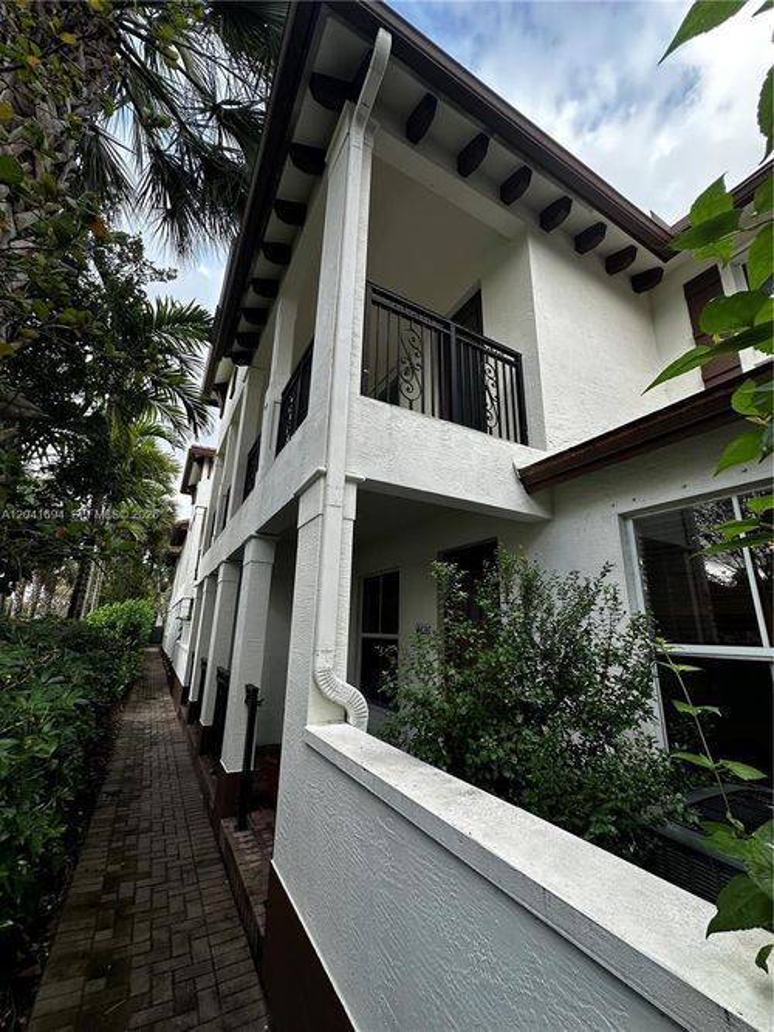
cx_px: 387
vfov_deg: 102.1
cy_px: 516
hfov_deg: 85.7
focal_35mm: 14
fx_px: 418
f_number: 2.2
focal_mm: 2.22
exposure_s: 1/185
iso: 40
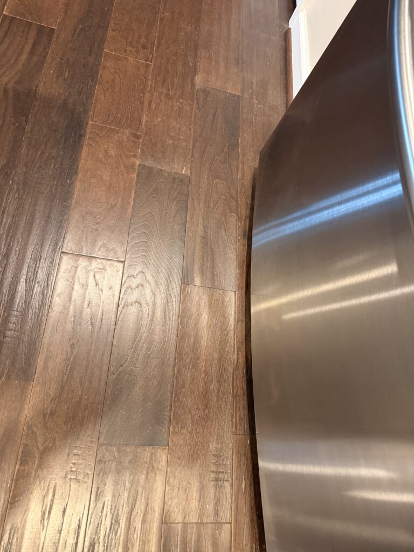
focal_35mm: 24
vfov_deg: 71.6
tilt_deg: -64.1
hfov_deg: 56.8
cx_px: 207
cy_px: 276
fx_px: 383
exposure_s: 1/60
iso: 800
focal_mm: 6.76
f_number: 1.78
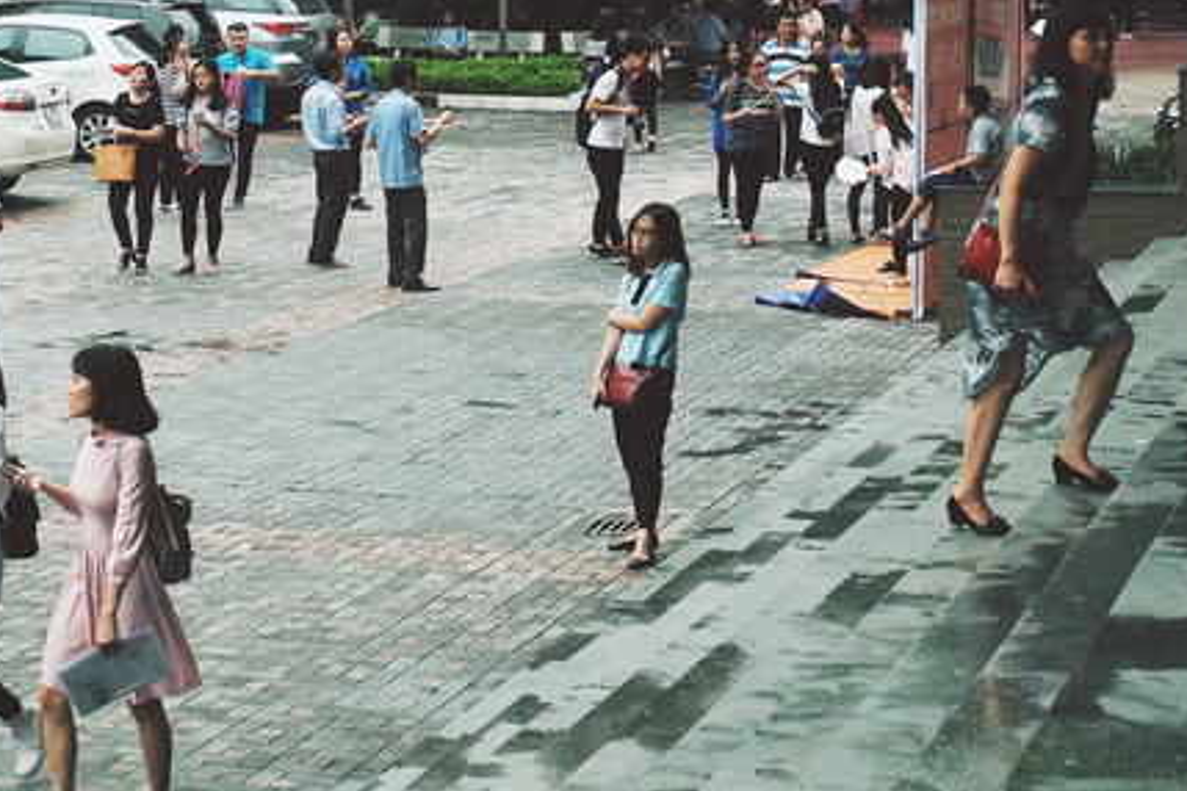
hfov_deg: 20.4
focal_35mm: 100
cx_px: 451
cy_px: 274
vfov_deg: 13.7
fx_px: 3297
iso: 320
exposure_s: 1/200
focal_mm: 43.4
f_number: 5.6
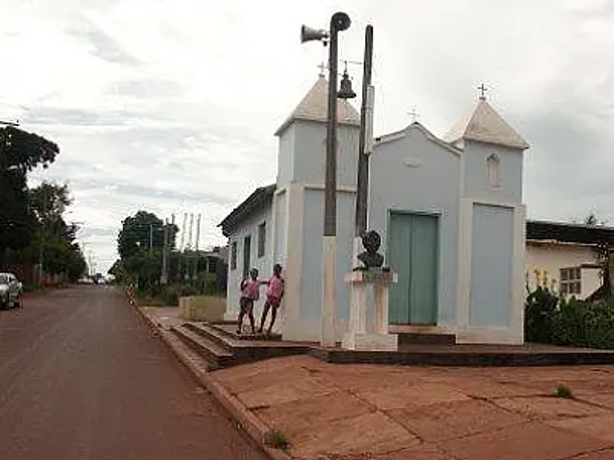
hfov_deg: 51.4
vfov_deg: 39.7
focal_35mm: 36
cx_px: 307
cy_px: 230
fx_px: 639
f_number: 7.3
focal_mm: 6.3
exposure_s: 1/1000
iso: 200
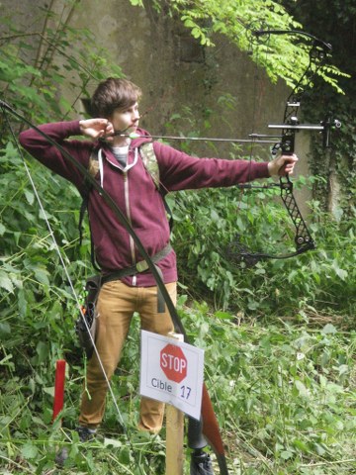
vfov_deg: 31.2
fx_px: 850
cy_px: 238
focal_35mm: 62
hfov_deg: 23.7
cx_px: 178
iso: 500
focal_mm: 11.1
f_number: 4.6
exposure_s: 1/80
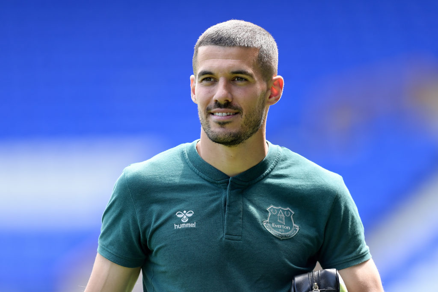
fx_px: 4867
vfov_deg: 3.4
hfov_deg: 5.2
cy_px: 146
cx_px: 219
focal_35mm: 400
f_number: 2.8
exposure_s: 1/800
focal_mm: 400
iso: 320
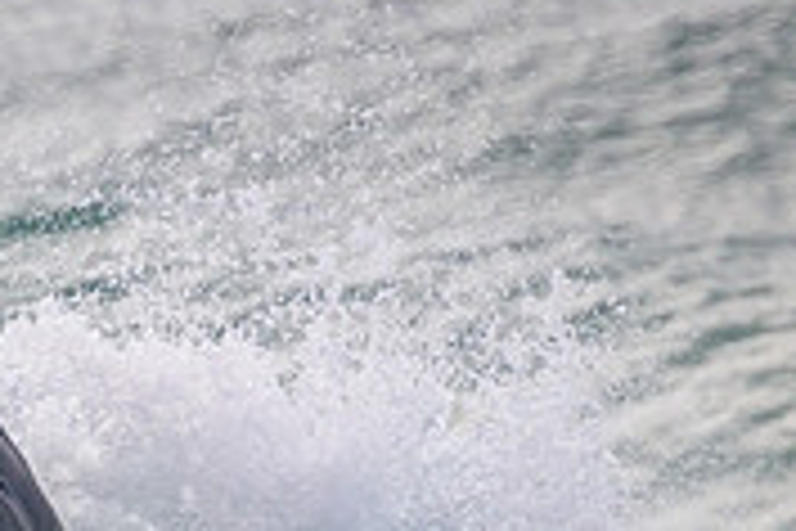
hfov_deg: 0.8
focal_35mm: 2617
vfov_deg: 0.5
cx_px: -211
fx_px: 57860
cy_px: 731
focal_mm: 800
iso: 1100
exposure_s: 1/2000
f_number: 11
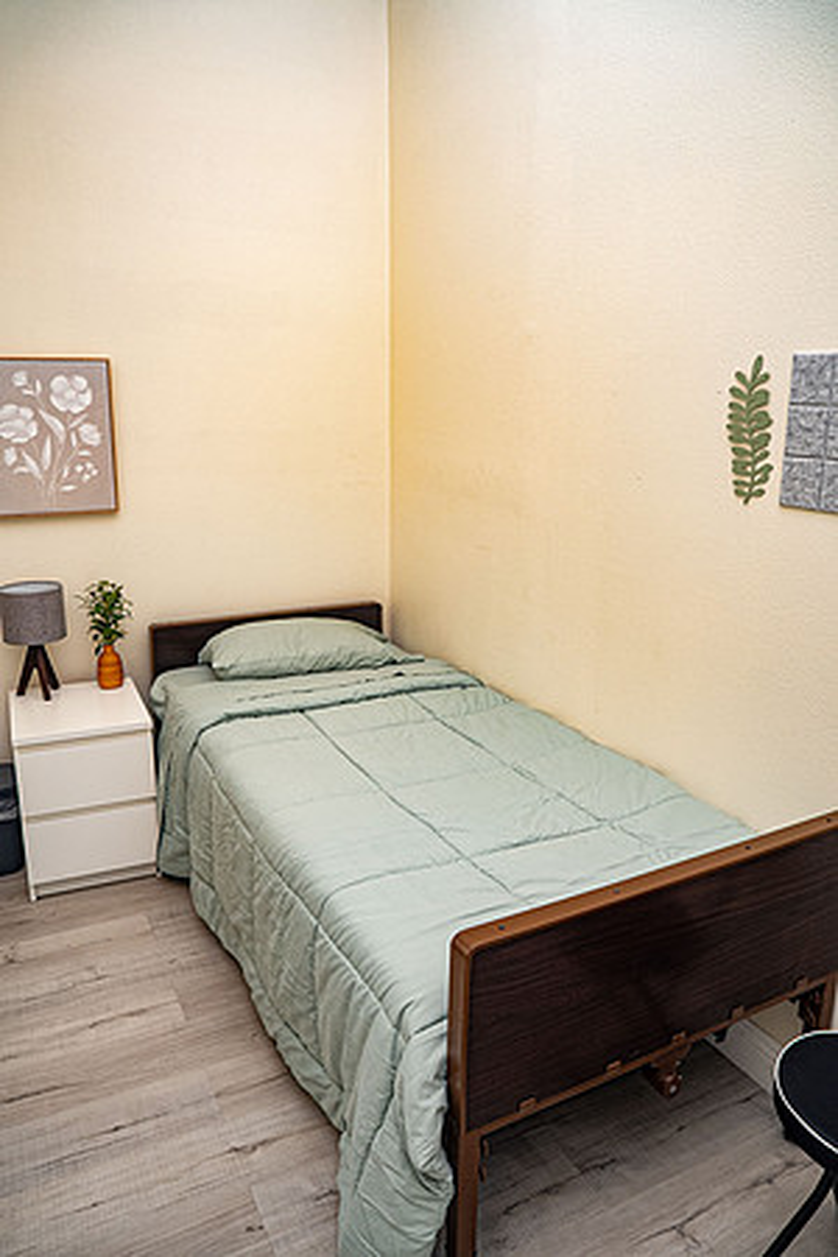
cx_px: 419
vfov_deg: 73.7
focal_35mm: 24
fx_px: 838
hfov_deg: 53.1
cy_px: 628
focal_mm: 24
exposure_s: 1/100
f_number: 5.6
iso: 640
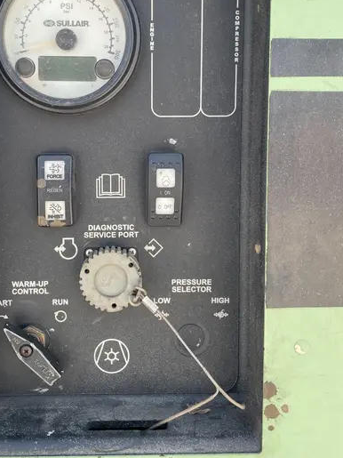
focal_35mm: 37
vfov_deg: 49.7
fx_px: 489
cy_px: 173
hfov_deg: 38.5
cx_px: 140
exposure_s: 1/447
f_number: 1.6
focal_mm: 4.2
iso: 32
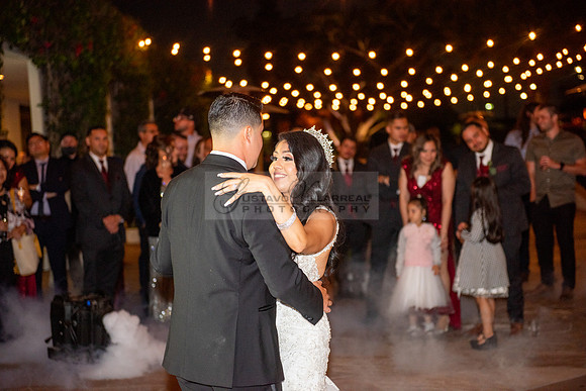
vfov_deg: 19.5
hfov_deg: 28.8
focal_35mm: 70
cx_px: 293
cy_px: 196
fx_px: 1140
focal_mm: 70
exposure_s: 1/125
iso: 1250
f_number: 2.8
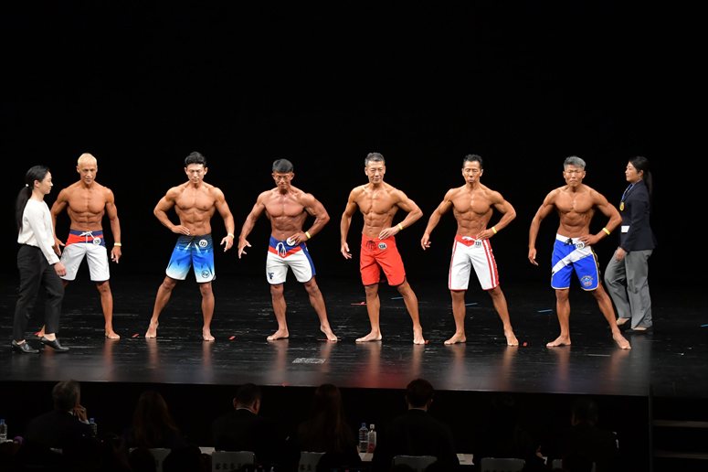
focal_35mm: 127
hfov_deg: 16.1
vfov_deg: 10.8
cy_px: 236
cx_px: 354
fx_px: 2496
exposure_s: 1/400
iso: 3200
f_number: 5.6
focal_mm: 85
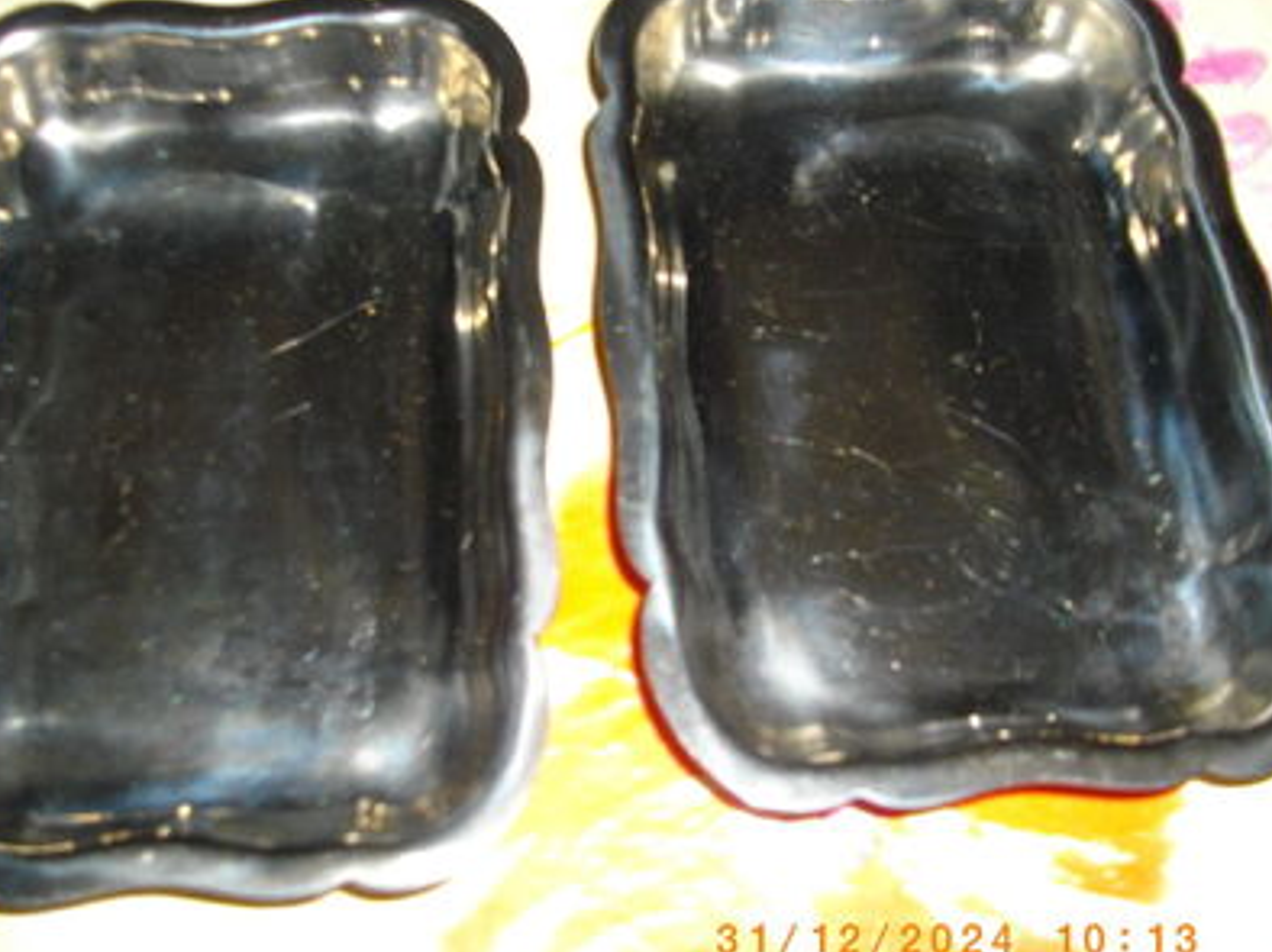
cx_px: 581
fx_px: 1432
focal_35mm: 39
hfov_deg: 47.8
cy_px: 484
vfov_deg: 36.8
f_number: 2.9
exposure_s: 1/50
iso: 200
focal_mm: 5.7
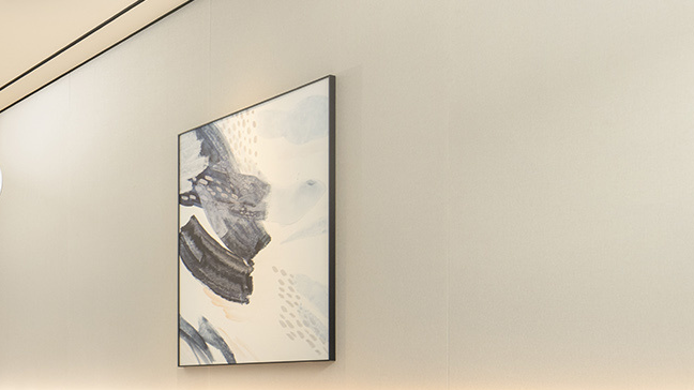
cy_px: 460
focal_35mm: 44
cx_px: -62
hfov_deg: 38.7
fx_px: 809
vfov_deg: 24.7
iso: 160
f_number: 10
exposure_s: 1/10
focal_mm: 17
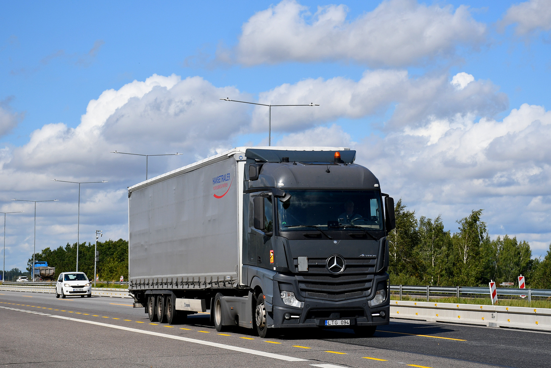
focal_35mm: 75
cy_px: 184
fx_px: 1148
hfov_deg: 27.0
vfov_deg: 18.2
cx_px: 276
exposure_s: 1/1600
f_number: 6.3
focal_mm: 50
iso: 200
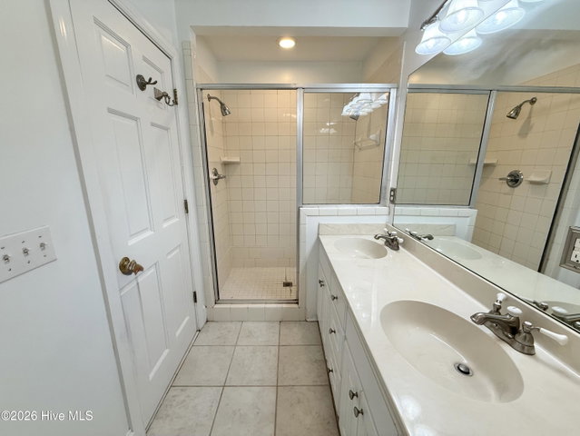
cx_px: 290
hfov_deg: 102.0
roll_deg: +0.0
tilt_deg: -12.3
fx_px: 235
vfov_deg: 85.7
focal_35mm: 14
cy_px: 218
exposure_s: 1/120
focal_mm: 2.22
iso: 160
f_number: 2.2
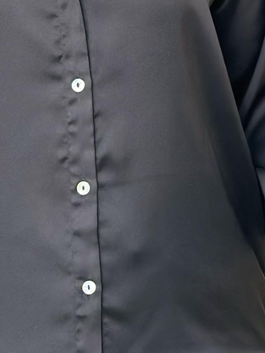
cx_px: 121
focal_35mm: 165
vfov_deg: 11.8
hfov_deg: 9.0
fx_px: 1684
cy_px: -50
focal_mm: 6.86
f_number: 1.78
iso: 125
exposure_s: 1/50
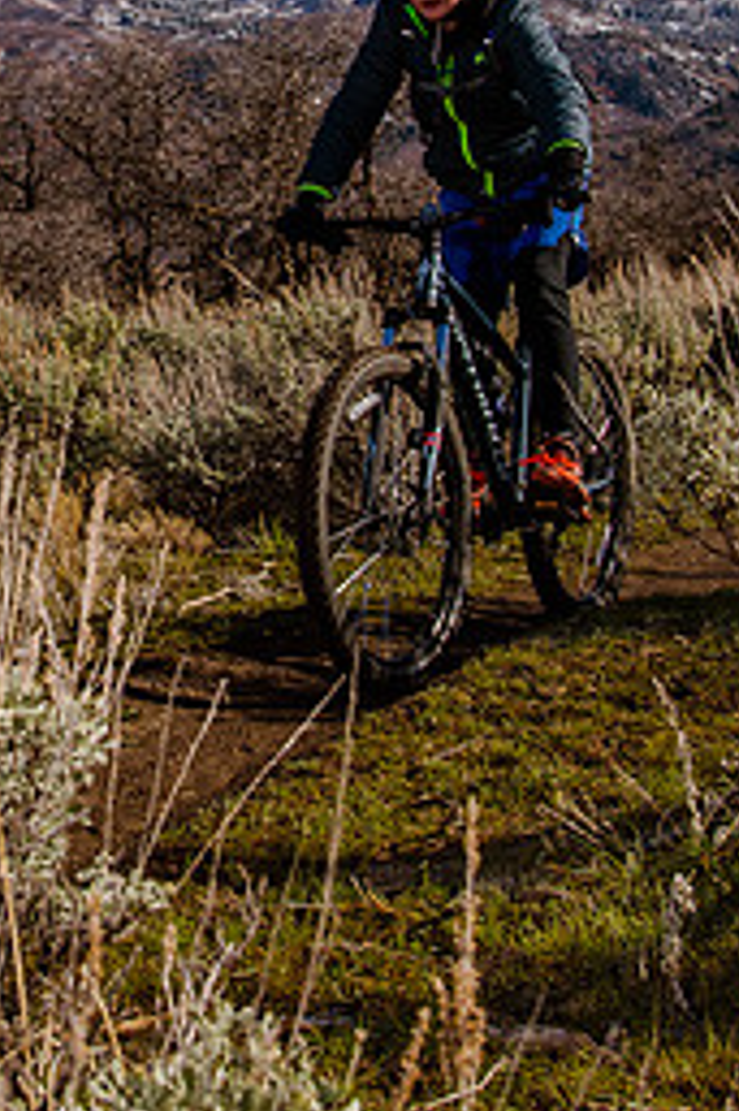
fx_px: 2713
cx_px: -53
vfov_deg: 22.7
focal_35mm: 88
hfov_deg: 15.2
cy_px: 173
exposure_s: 1/500
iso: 250
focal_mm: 34
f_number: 10
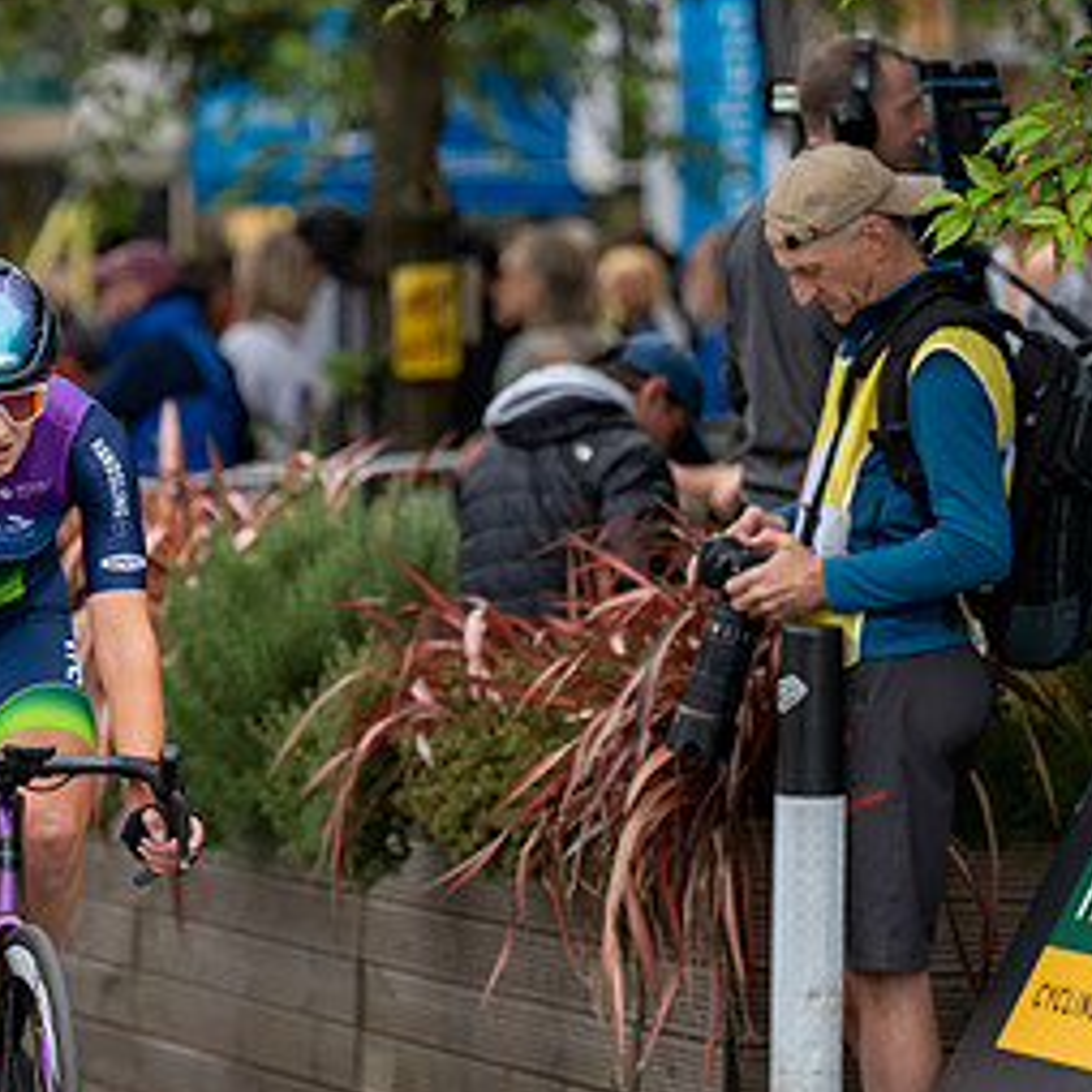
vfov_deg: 6.3
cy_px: 428
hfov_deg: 6.3
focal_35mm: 276
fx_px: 9851
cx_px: 95
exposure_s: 1/800
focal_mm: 142
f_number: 2.8
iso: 1000
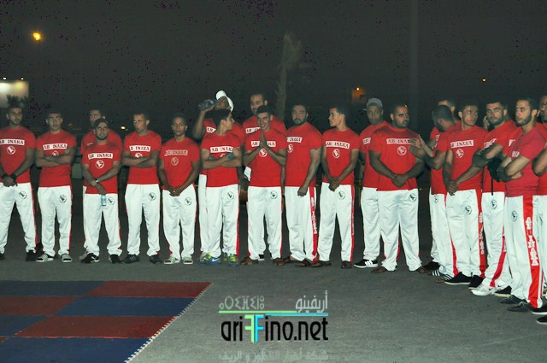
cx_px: 274
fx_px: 1252
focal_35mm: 82
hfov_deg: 24.6
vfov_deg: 16.5
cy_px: 182
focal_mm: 55
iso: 800
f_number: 5.6
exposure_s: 1/100
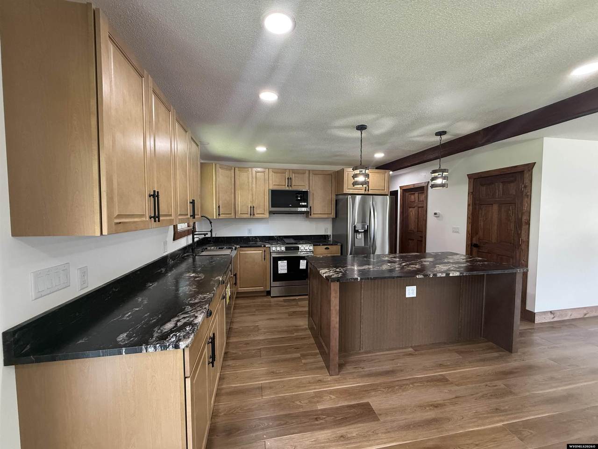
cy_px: 224
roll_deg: +0.0
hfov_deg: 102.1
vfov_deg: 85.7
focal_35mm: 14
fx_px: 242
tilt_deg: -2.1
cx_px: 299
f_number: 2.2
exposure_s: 1/99
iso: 320
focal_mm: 2.22
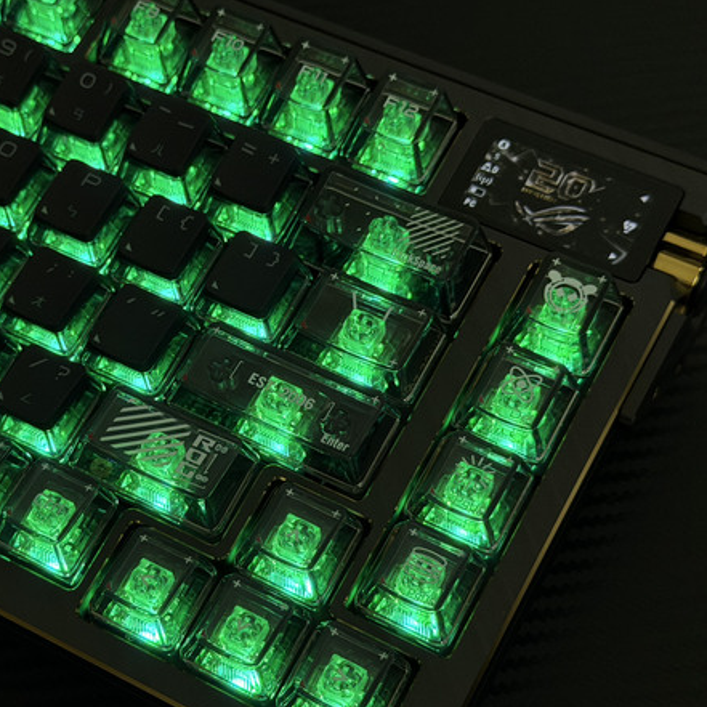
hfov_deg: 22.9
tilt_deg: -54.2
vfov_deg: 23.0
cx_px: 205
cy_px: 387
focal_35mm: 75
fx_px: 1733
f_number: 1.78
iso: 250
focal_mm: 6.76
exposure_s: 1/40
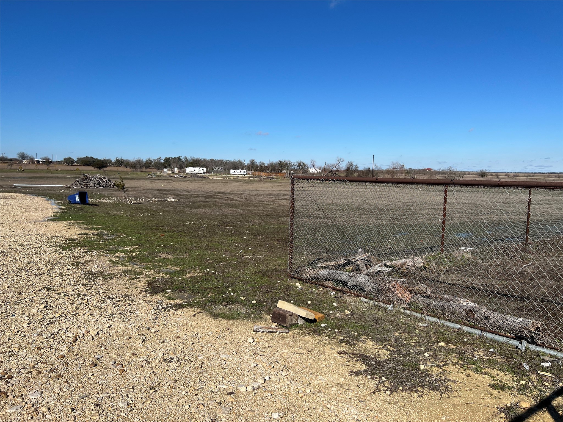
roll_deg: -0.9
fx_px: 423
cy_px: 211
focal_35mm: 26
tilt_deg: -5.3
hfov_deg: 67.3
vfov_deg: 53.1
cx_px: 282
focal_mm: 5.7
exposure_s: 1/6579
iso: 50
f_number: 1.5
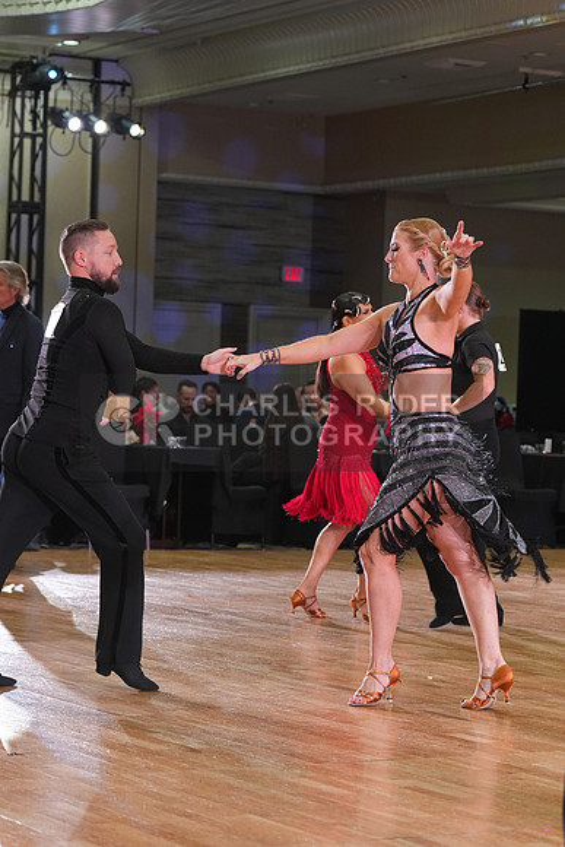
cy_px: 424
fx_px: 2282
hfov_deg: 14.1
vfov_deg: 21.0
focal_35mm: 97
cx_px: 282
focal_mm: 97
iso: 2500
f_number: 5
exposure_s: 1/200
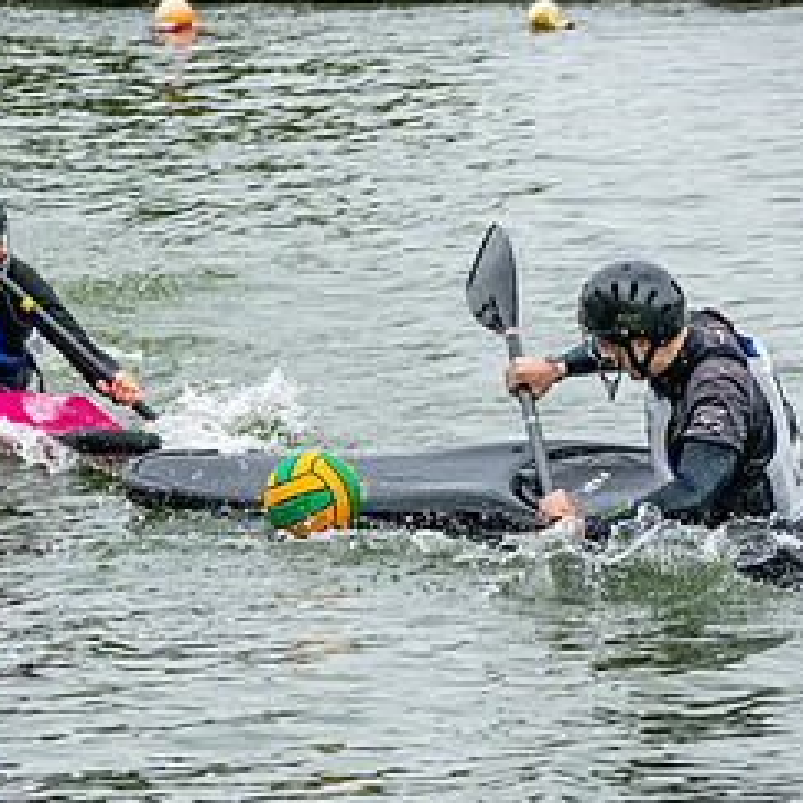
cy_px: 464
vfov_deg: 5.0
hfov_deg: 5.0
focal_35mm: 348
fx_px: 9133
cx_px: 238
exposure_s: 1/2500
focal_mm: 165
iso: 3200
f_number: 9
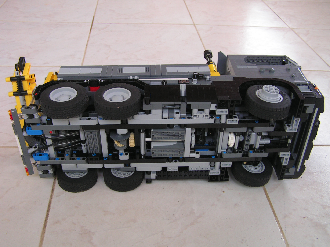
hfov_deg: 47.9
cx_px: 167
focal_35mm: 39
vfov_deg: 36.8
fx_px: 372
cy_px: 123
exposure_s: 1/50
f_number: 3.2
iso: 50
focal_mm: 6.3
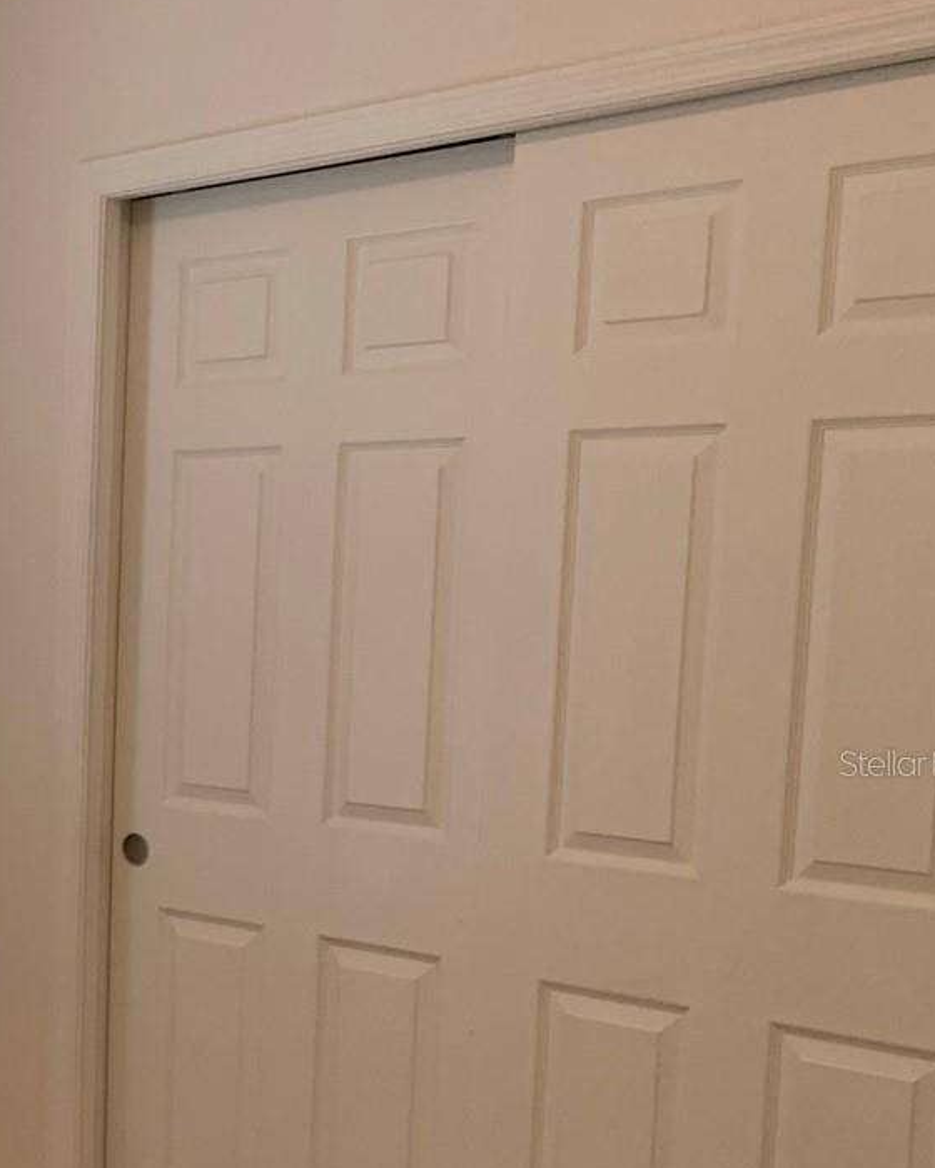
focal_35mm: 58
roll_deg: +0.6
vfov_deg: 32.3
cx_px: -339
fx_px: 2006
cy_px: 763
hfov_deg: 22.8
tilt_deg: -6.8
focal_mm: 4.25
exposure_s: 1/98
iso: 100
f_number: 1.8
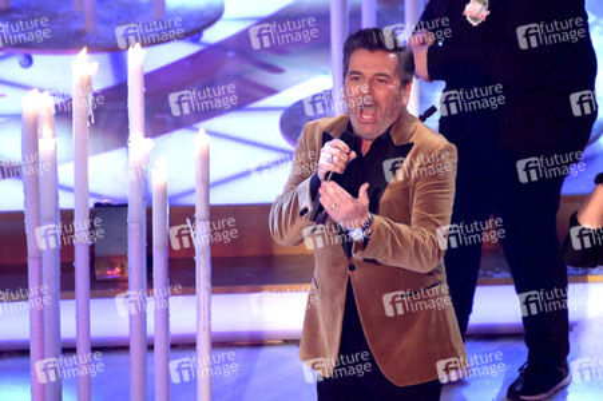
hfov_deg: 4.1
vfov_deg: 2.7
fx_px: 8369
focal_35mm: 500
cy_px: 200
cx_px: 302
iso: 12800
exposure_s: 1/400
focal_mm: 500
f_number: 5.6
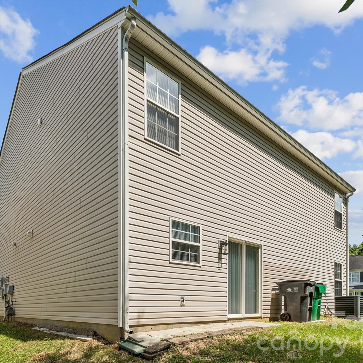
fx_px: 282
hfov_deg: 64.9
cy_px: 181
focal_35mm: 24
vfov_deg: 65.5
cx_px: 144
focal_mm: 18.6
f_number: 13
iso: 100
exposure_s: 1/160
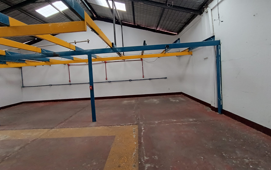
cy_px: 80
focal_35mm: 17
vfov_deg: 67.9
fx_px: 126
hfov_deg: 94.4
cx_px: 136
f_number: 2.2
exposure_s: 1/50
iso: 252
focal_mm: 1.66
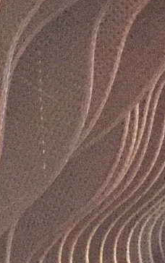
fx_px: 970
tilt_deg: -3.5
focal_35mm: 135
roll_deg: +1.0
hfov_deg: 9.0
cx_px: -194
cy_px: 256
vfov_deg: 15.2
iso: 2000
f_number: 2.2
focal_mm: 4.15
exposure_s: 1/17
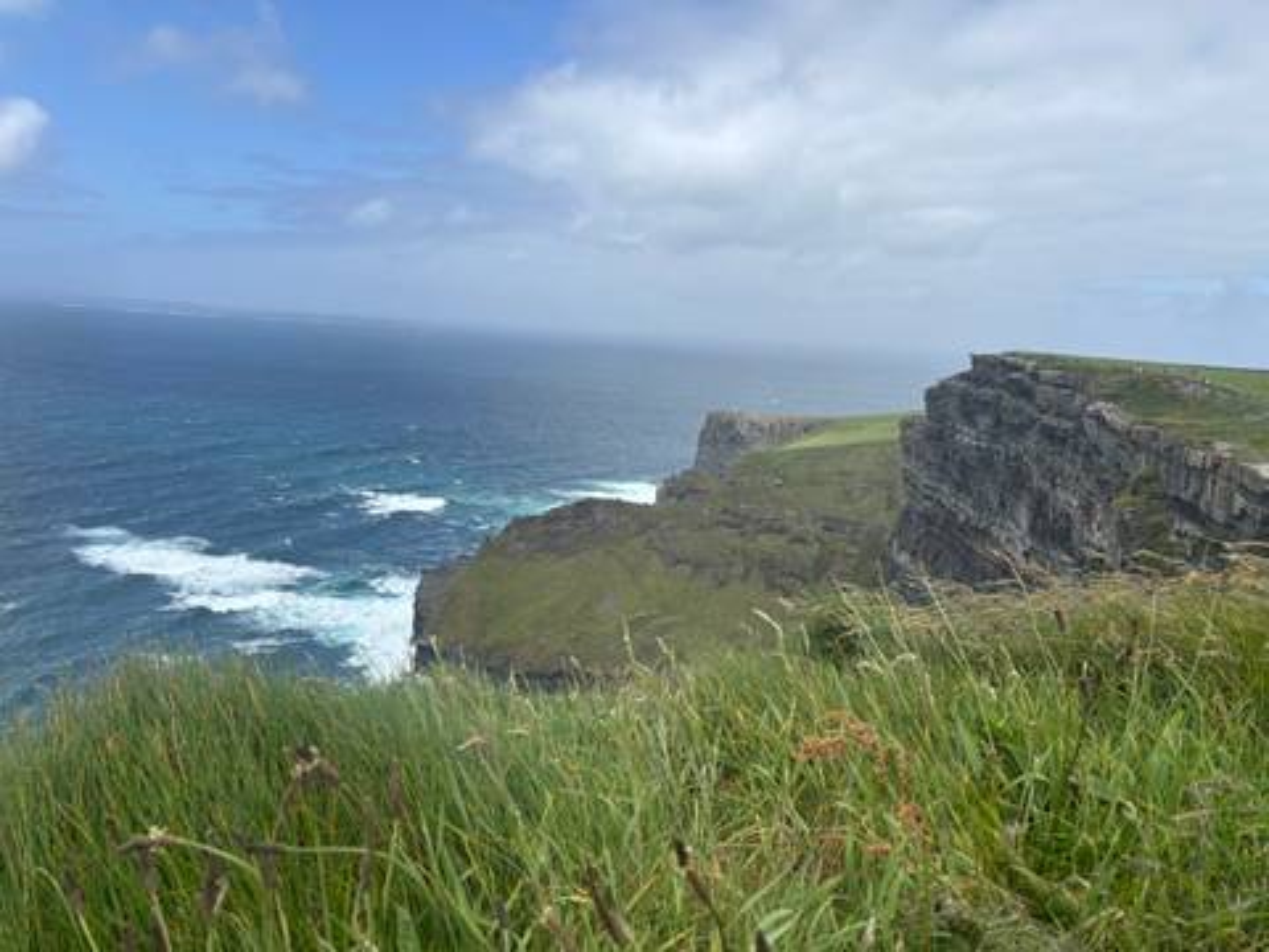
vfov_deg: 53.1
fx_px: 953
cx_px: 634
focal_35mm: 26
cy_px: 476
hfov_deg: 67.3
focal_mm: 5.96
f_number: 1.6
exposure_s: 1/3937
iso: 50
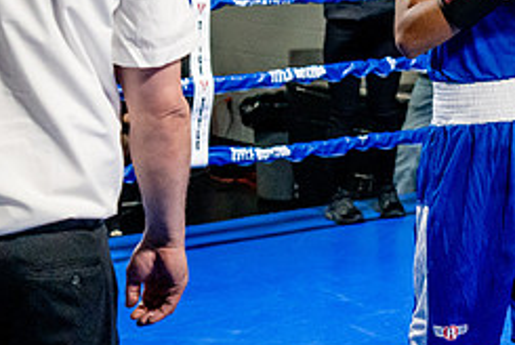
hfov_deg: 16.1
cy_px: 108
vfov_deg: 11.2
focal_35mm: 123
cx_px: 568
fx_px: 1762
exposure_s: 1/800
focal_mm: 35
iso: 5000
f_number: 2.8
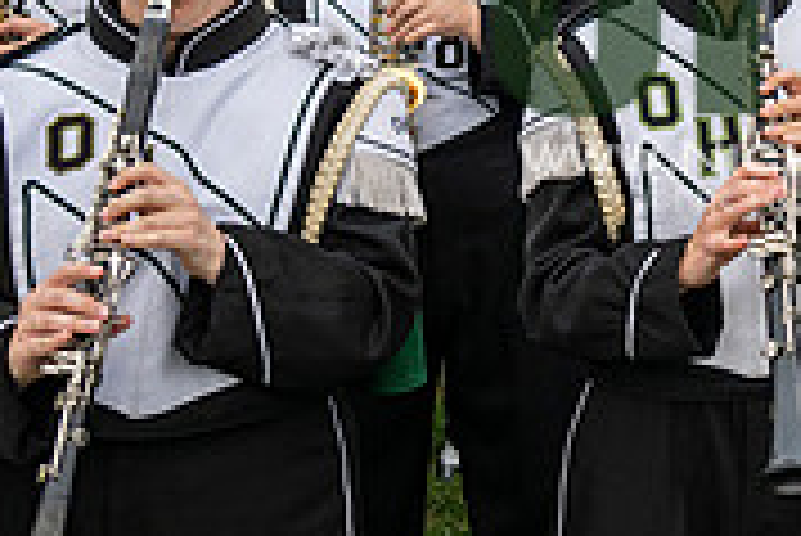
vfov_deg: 17.1
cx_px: 832
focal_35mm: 78
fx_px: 1737
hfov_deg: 24.6
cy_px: -2
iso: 640
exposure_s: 1/500
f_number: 2.8
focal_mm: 24
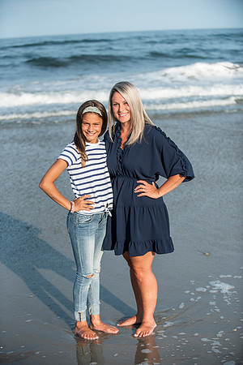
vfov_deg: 28.8
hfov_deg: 19.5
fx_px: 709
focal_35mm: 70
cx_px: 122
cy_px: 182
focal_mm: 70
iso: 250
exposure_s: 1/4000
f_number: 3.5
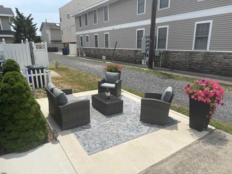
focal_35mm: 24
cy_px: 87
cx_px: 116
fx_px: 161
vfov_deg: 56.8
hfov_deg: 71.6
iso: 80
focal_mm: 6.76
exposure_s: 1/6711
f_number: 1.78
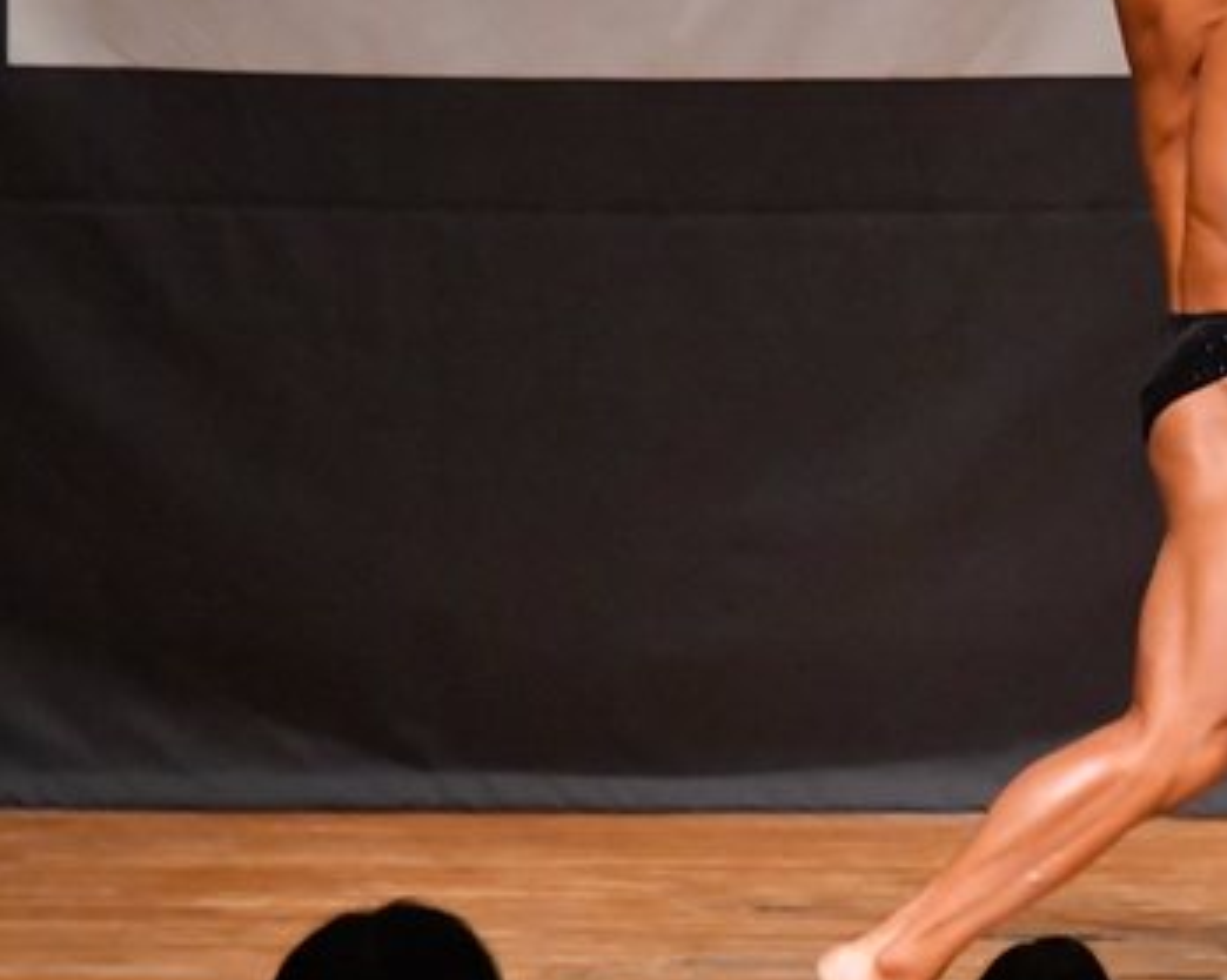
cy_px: 342
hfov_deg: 3.4
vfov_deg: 2.7
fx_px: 20470
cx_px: 1190
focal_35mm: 564
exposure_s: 1/400
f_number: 5.6
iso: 12800
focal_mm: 180
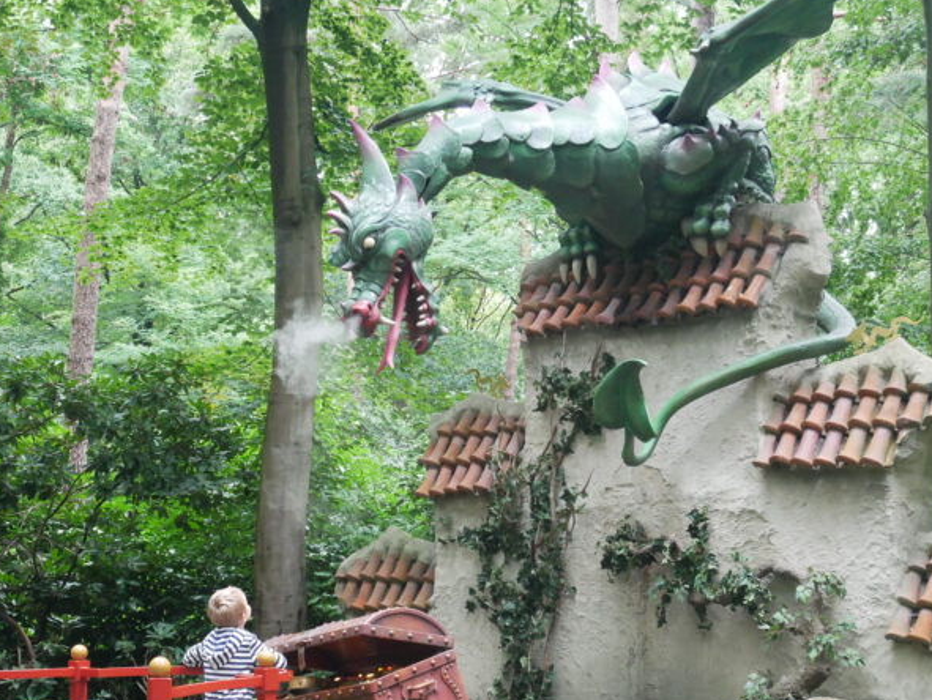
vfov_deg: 22.6
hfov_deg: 29.7
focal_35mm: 65
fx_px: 1751
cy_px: 419
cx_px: 342
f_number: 5.1
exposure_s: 1/60
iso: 2000
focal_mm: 25
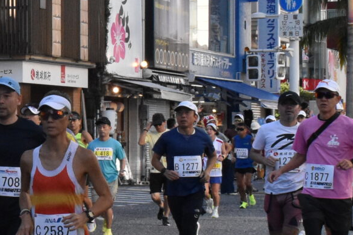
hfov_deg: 11.2
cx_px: -108
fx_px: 1747
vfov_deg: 7.7
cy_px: 135
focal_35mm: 178
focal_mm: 27
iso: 2500
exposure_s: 1/800
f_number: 14
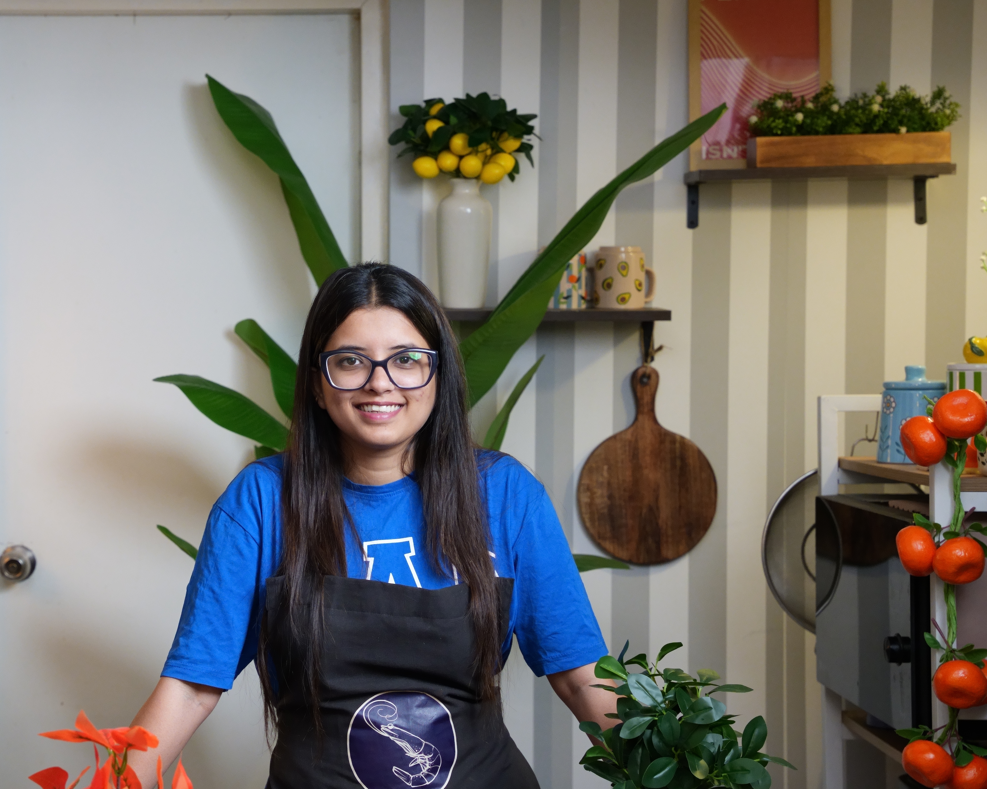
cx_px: 291
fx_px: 2316
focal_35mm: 79
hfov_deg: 23.9
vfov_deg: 19.3
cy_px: 405
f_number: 4.5
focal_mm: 54.2
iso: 2000
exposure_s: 1/125
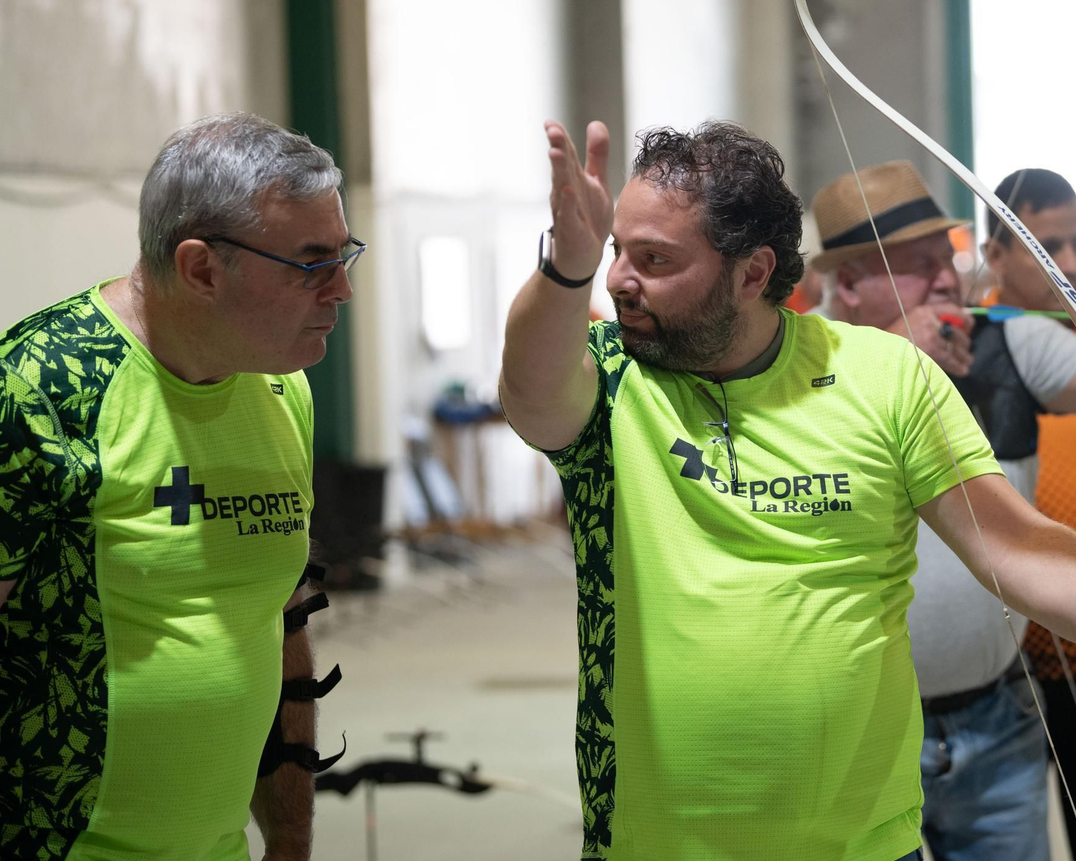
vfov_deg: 12.8
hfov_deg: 16.0
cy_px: 363
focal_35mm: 120
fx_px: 3822
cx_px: 797
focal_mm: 86
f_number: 2.8
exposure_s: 1/250
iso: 1000
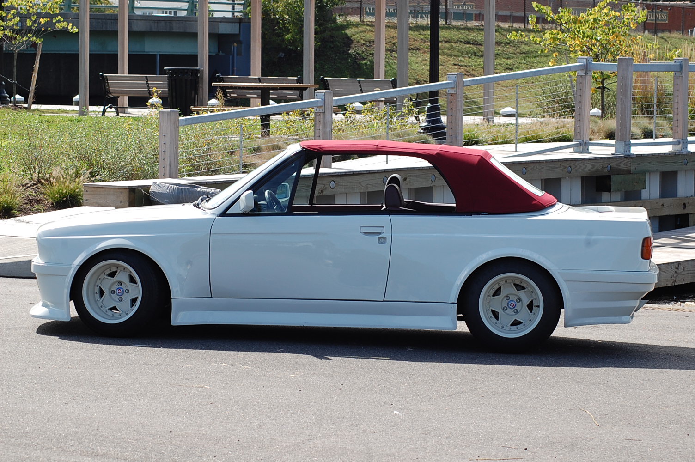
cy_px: 231
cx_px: 348
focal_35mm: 128
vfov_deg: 10.7
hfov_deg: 16.1
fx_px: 2459
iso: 280
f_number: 10
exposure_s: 1/250
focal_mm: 85
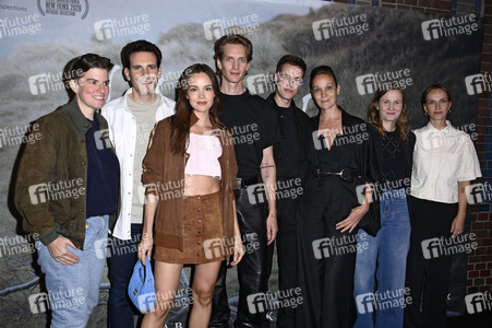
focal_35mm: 34
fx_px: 464
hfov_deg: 55.8
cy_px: 164
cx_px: 246
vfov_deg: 38.8
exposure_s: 1/250
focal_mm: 34
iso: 640
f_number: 5.6
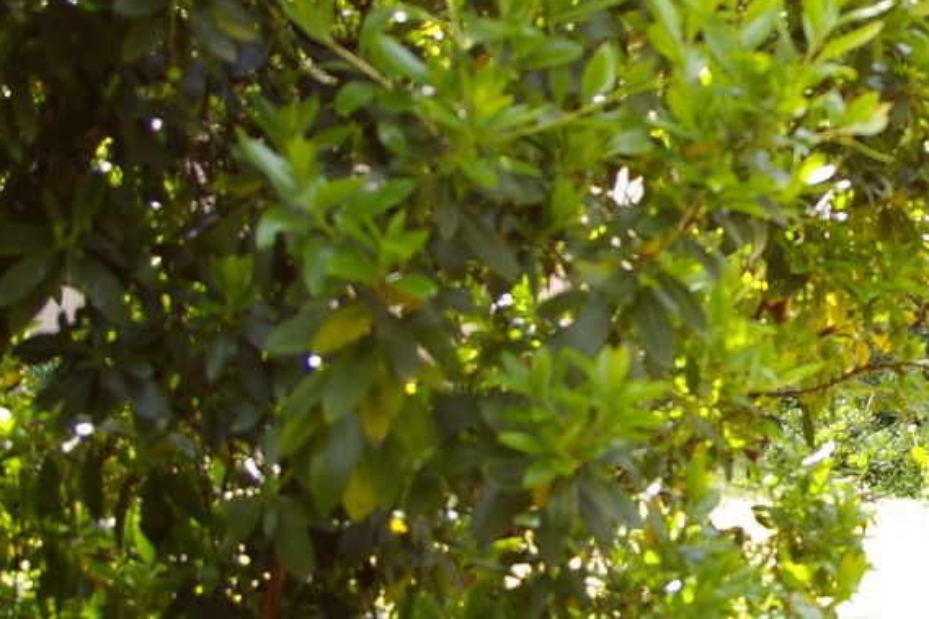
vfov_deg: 16.8
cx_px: 829
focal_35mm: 81
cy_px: 240
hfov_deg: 24.4
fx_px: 2090
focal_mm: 20
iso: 200
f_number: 5.6
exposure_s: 1/90
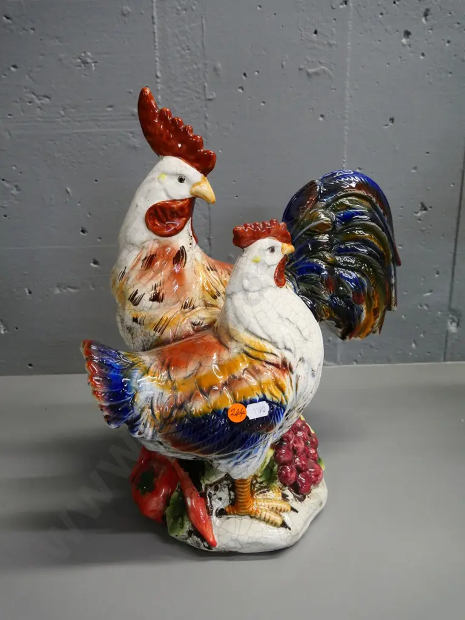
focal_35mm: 34
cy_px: 310
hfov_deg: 41.8
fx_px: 609
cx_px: 232
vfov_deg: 54.0
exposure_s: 1/60
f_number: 5.6
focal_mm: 17
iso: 1600
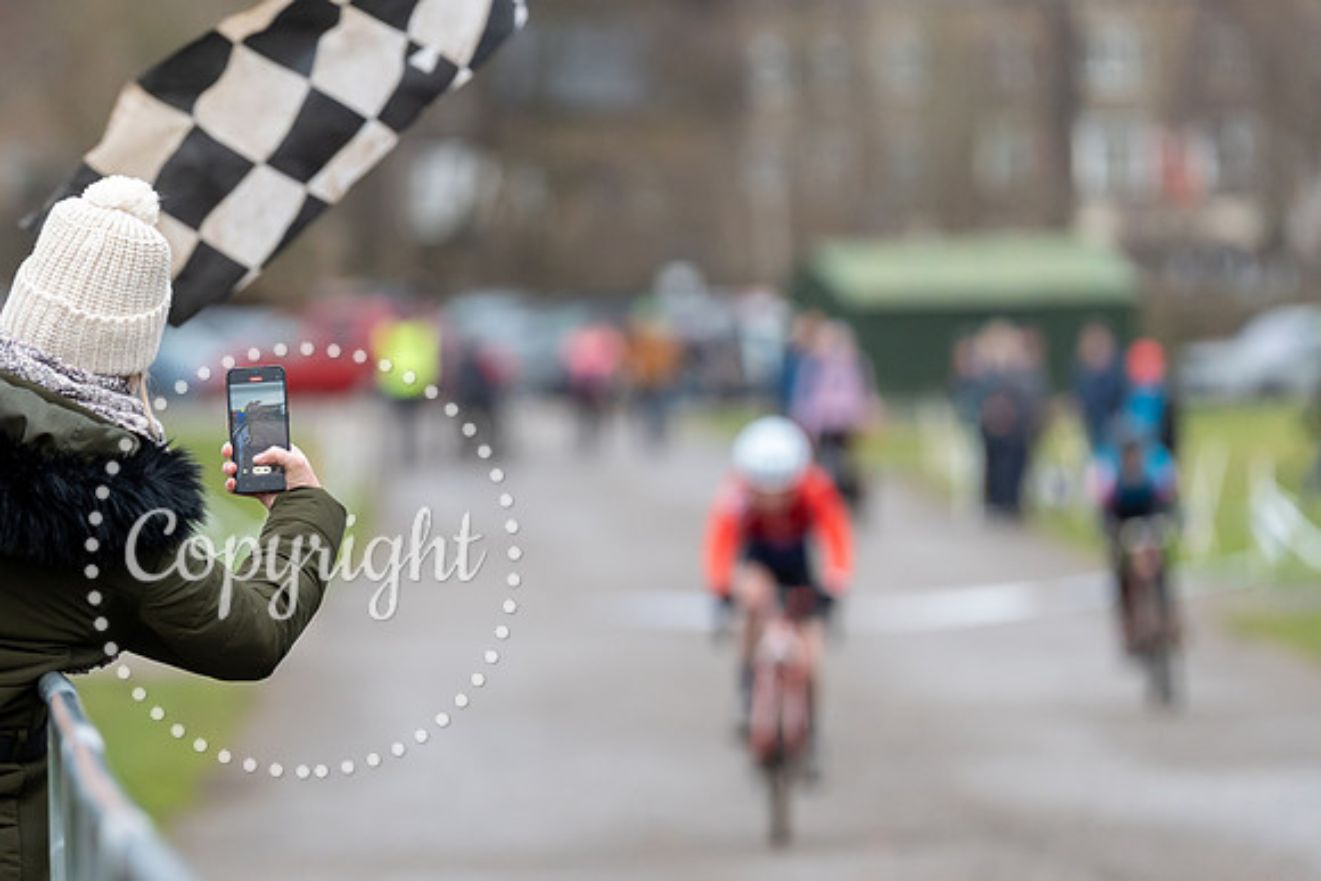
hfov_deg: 5.9
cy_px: 462
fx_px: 12782
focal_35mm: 348
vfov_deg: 3.9
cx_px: 281
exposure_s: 1/1000
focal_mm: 191
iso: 1250
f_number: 3.2
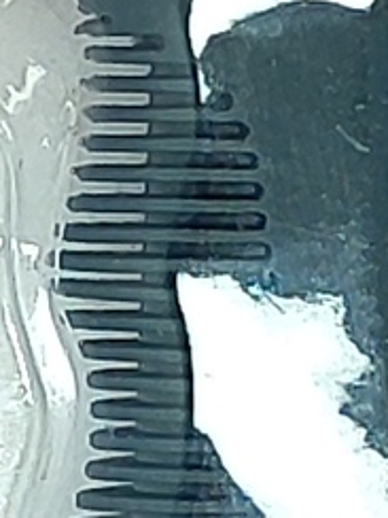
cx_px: 204
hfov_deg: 7.9
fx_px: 2825
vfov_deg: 10.4
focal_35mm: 189
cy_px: 121
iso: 160
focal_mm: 5.89
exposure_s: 1/160
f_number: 1.89
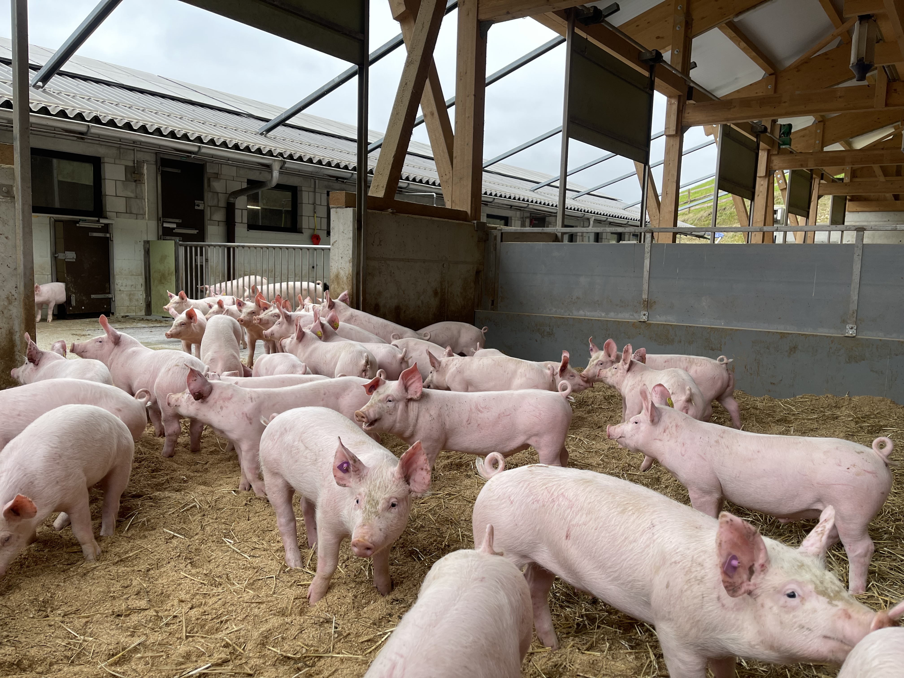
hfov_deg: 69.4
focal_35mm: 25
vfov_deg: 54.9
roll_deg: -2.2
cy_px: 339
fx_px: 653
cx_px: 452
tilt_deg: -8.1
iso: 50
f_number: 1.6
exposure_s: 1/121
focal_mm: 5.1
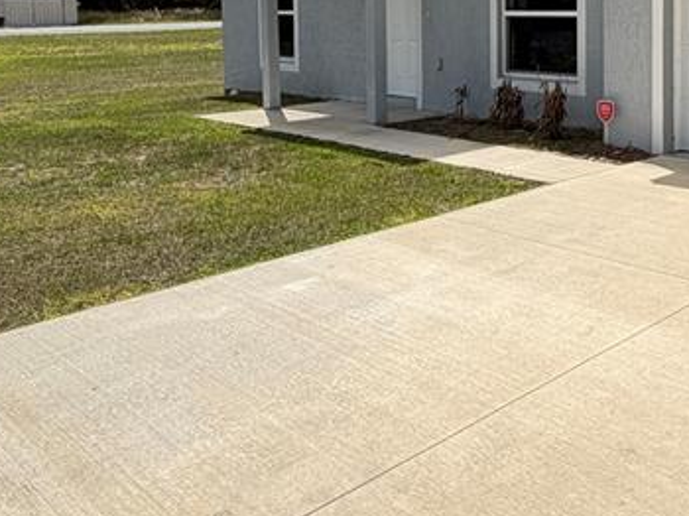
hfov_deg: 40.9
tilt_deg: -3.1
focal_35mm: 41
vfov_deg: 33.3
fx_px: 816
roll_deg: +0.2
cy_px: 55
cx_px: 665
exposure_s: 1/770
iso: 32
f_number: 2.2
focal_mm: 2.22
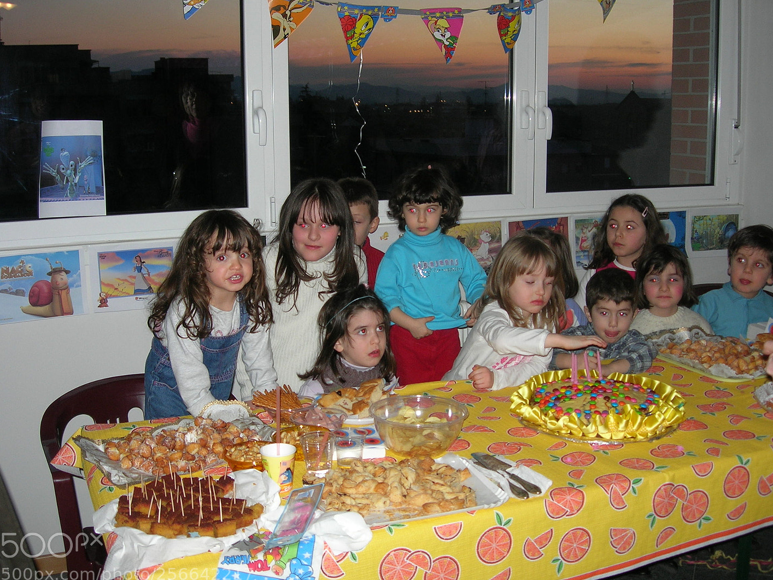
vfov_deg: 33.6
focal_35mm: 43
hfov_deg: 43.8
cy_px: 289
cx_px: 405
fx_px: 960
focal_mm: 7.8
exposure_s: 1/60.1
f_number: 2.8
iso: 64
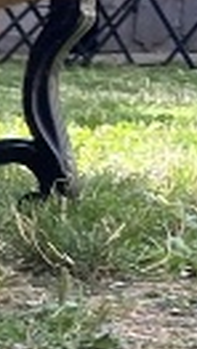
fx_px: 2397
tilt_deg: -10.2
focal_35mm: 259
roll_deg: -1.8
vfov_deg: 8.2
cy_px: 509
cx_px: -1307
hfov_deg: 3.5
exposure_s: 1/291
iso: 32
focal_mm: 4.25
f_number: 1.8
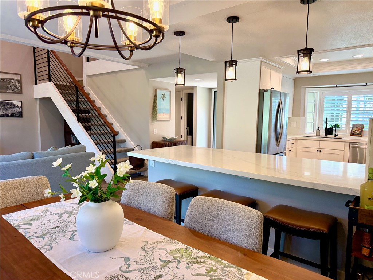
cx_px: 186
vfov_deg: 56.8
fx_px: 259
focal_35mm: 24
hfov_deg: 71.6
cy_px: 140
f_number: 1.78
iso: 160
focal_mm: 6.76
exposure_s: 1/207
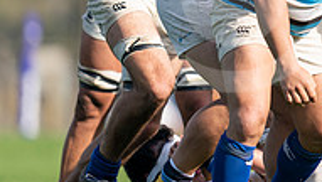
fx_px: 11695
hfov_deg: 1.6
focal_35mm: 1368
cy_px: -59
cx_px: 438
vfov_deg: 0.9
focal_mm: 400
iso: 160
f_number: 2.8
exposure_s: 1/1250
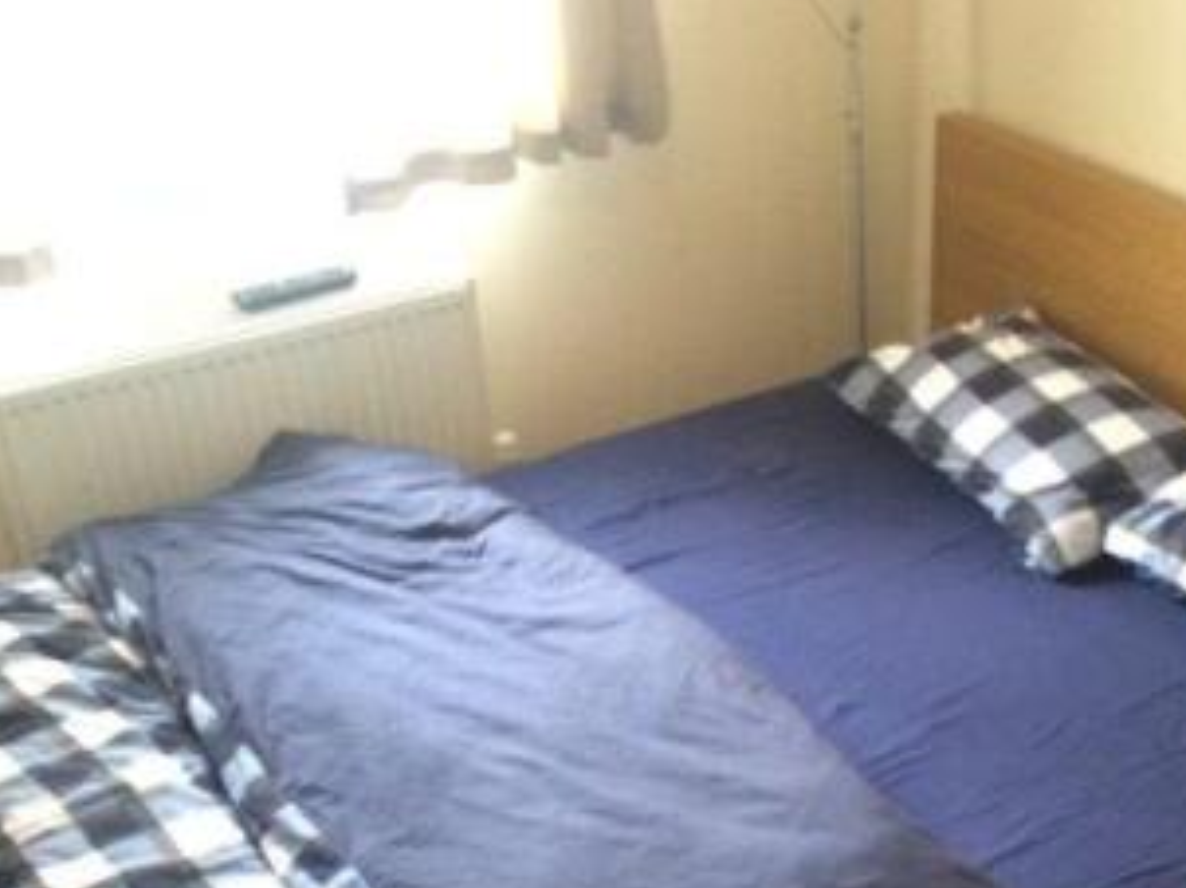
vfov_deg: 24.5
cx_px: 819
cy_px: 792
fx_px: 1986
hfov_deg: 32.9
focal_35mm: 58
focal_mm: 4.12
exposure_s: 1/25
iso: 320
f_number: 2.2
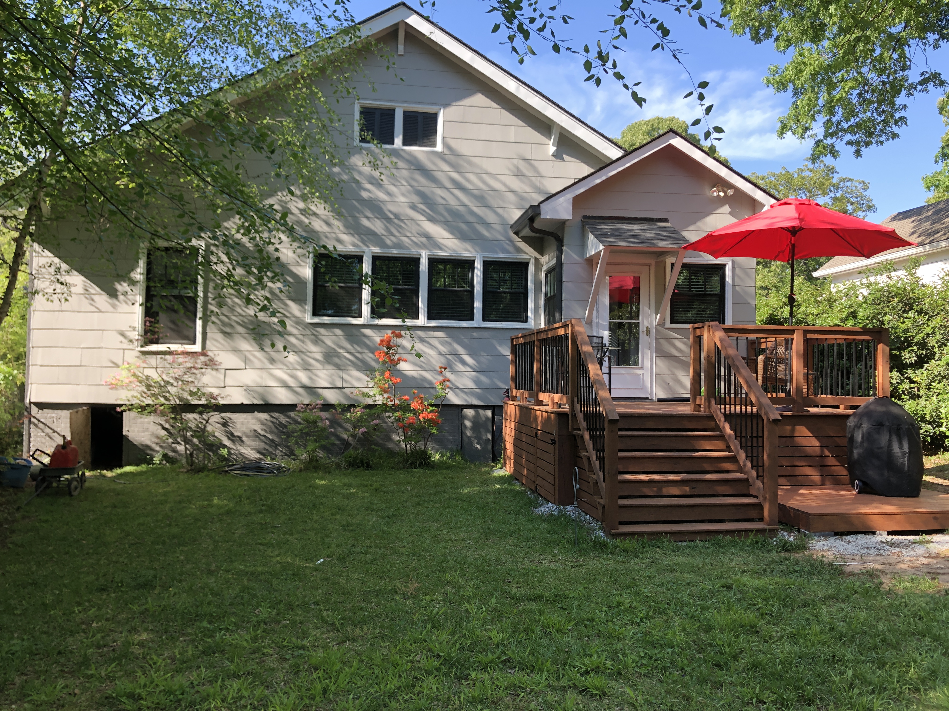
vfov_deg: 49.7
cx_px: 474
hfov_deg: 63.4
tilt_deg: +2.7
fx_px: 768
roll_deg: -1.1
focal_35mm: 28
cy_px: 356
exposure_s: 1/177
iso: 20
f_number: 1.8
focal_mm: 3.99
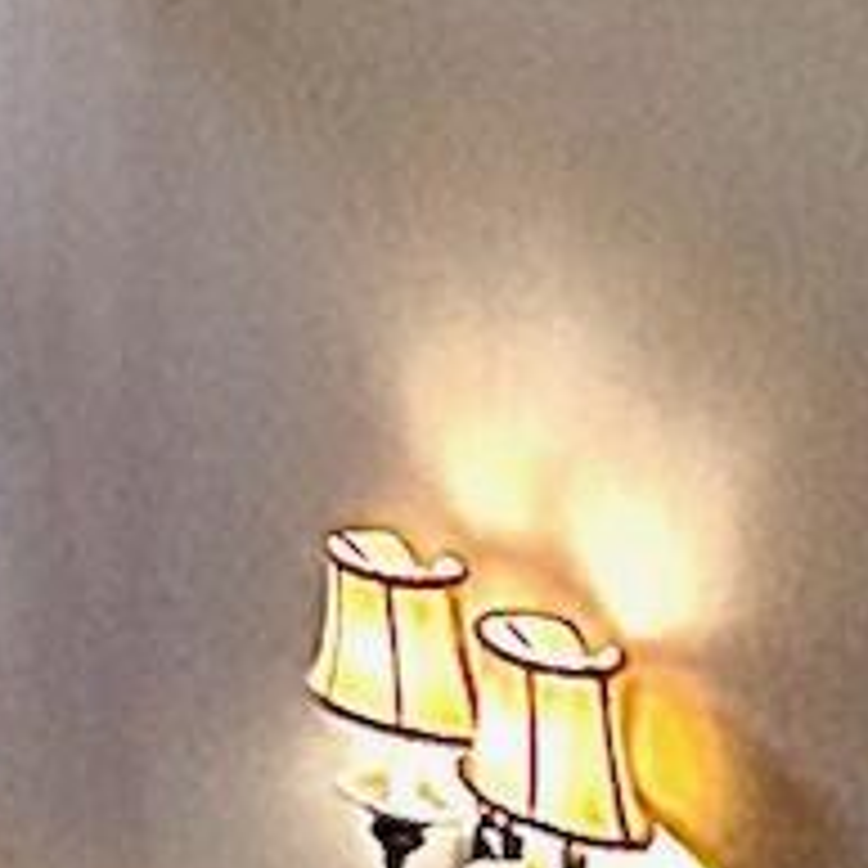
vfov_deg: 12.5
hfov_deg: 9.2
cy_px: -549
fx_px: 3716
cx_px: -2073
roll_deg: +0.1
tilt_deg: -3.4
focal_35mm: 131
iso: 320
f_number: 2.2
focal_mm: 2.22
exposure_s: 1/120
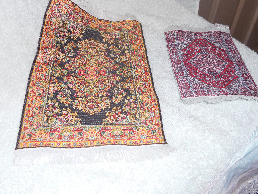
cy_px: 77
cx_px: 114
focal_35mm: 40
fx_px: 298
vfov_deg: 35.8
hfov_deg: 46.7
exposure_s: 1/25
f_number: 3.5
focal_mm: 5.8
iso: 80
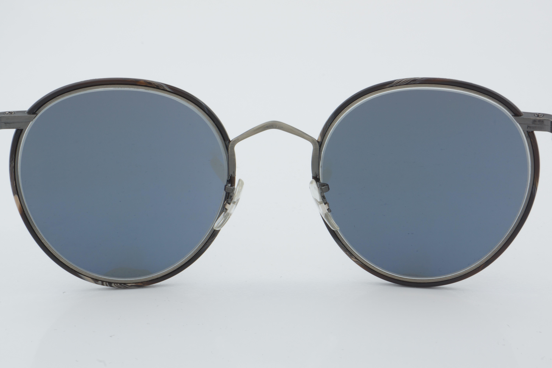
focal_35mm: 75
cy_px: 184
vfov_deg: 18.2
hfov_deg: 27.0
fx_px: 1150
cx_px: 276
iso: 100
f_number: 32
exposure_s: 1/4
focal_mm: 50
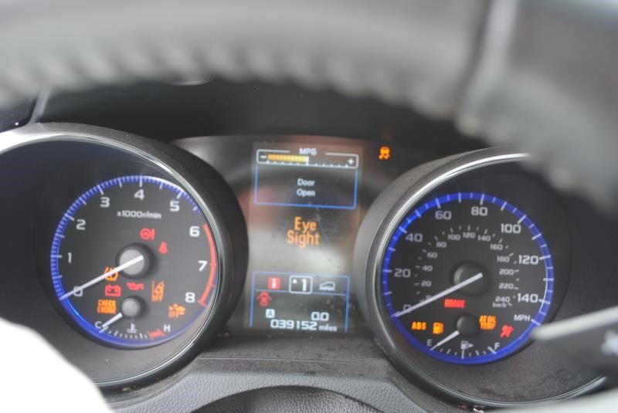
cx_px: 309
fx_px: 747
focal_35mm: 44
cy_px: 206
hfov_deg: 44.9
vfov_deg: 30.9
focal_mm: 29
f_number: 4.5
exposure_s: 1/30
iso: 200
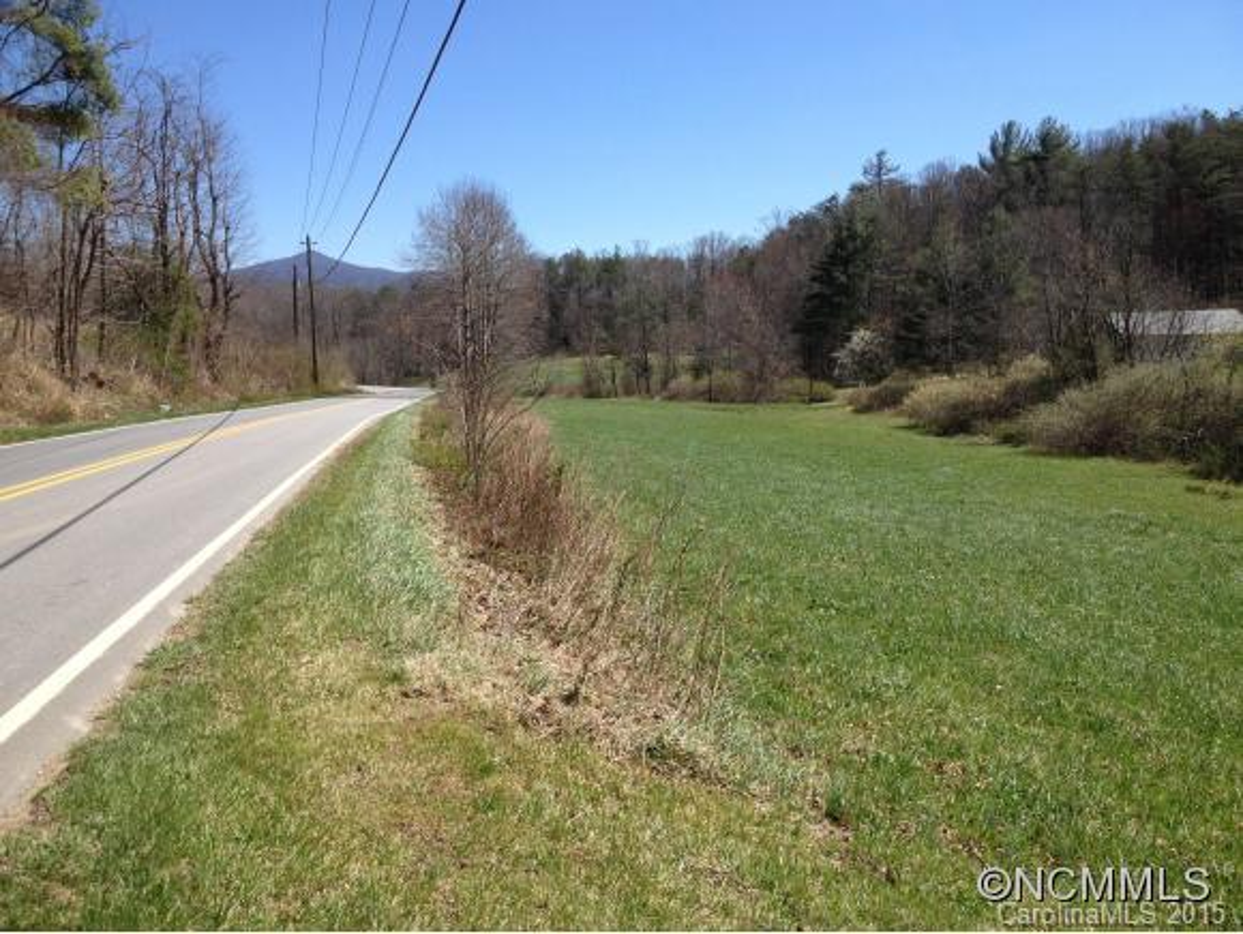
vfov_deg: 40.8
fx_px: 1258
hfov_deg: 52.6
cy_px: 467
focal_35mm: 35
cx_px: 622
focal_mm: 4.28
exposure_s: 1/1381
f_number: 2.4
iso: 50
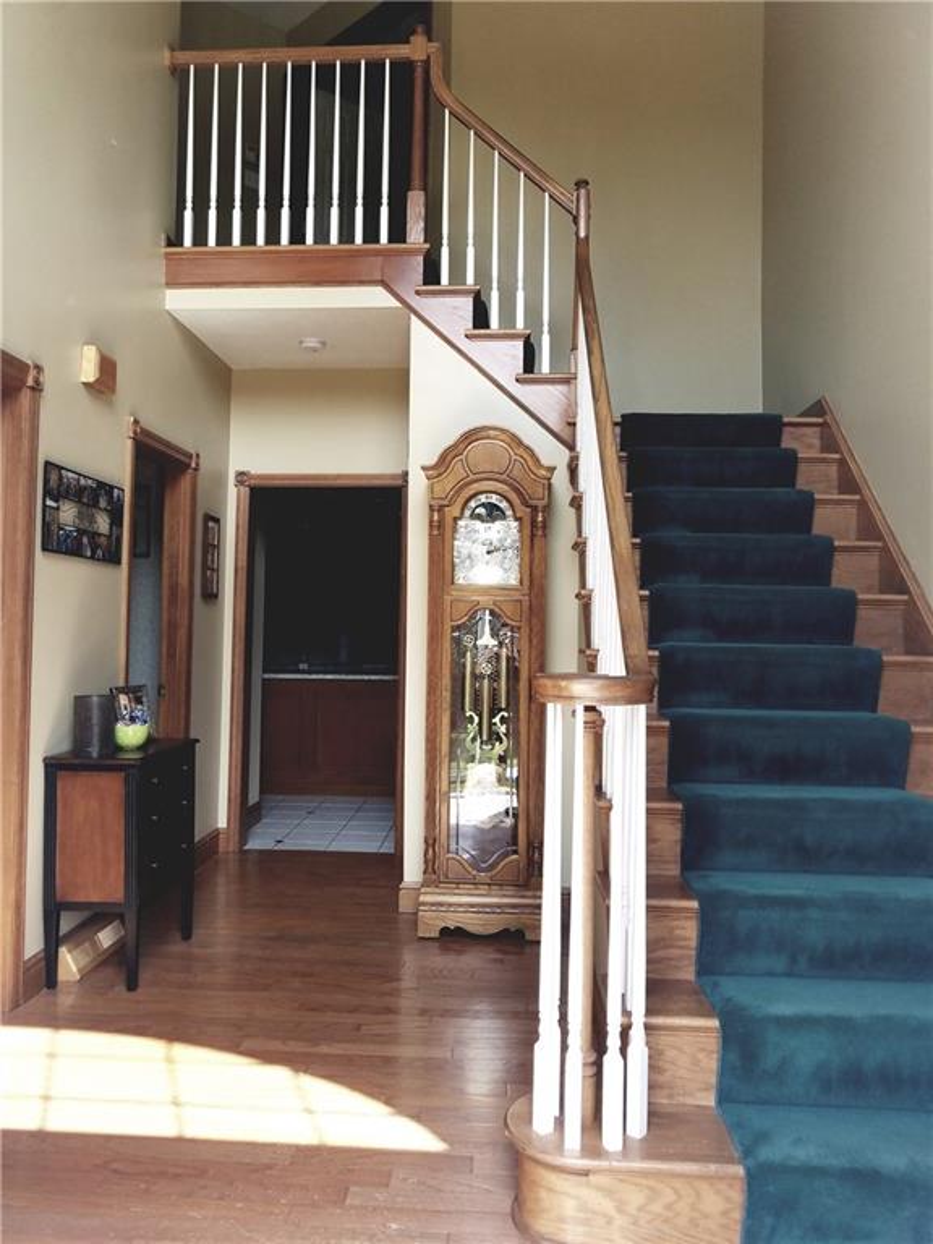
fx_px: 934
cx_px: 466
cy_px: 622
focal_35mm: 26
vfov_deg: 67.3
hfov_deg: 53.1
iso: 50
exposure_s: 1/200
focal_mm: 4.2
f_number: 1.7
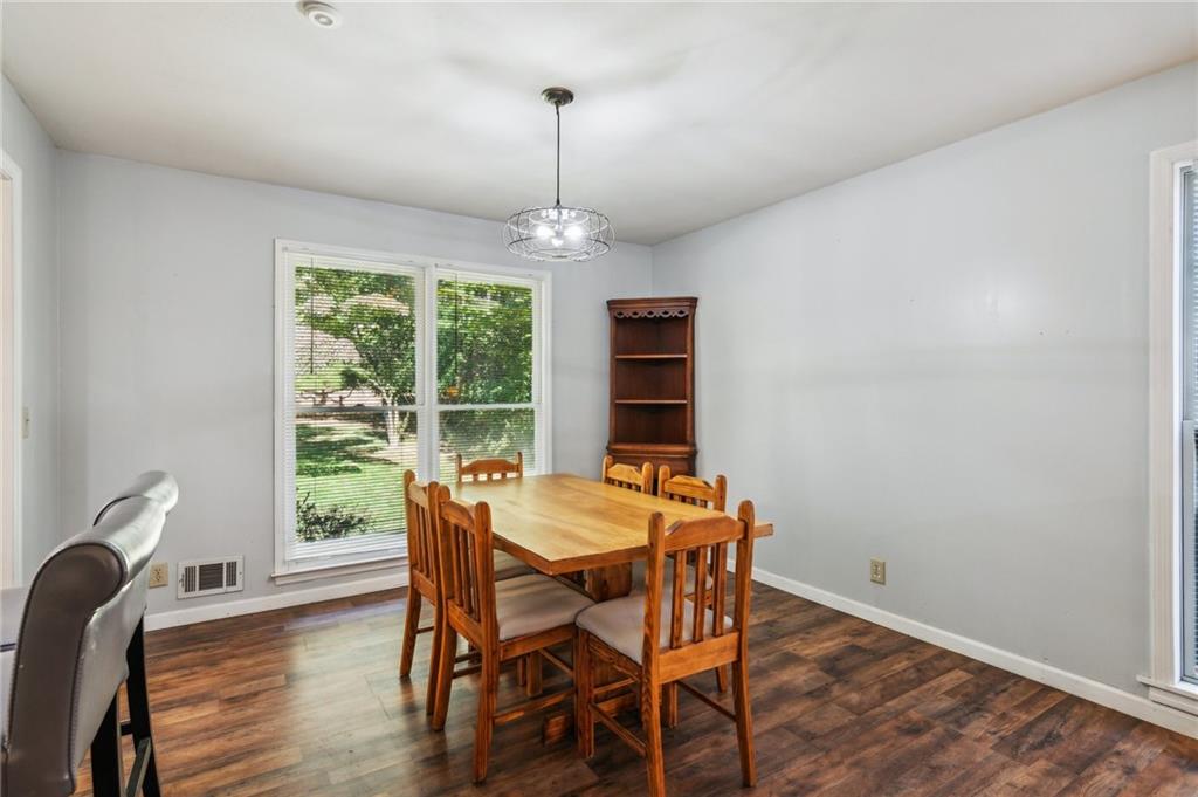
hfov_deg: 95.0
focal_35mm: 16
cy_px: 398
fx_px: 549
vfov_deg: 72.0
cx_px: 599
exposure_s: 1/15
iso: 400
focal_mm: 11
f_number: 8
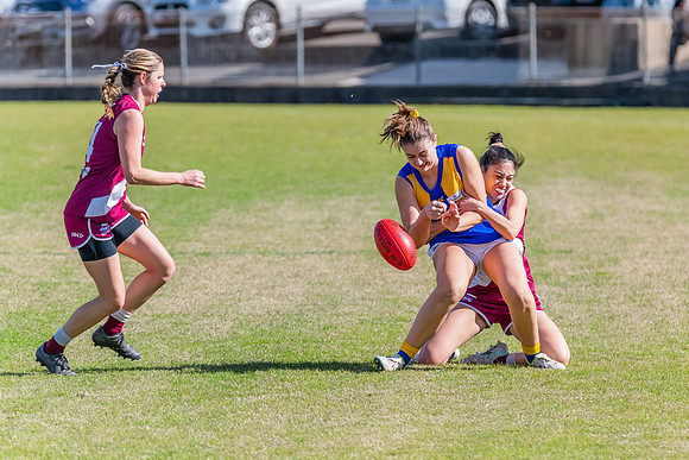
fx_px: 9219
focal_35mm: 482
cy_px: 187
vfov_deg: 2.9
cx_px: 437
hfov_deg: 4.3
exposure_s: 1/1600
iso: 800
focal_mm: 380
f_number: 9
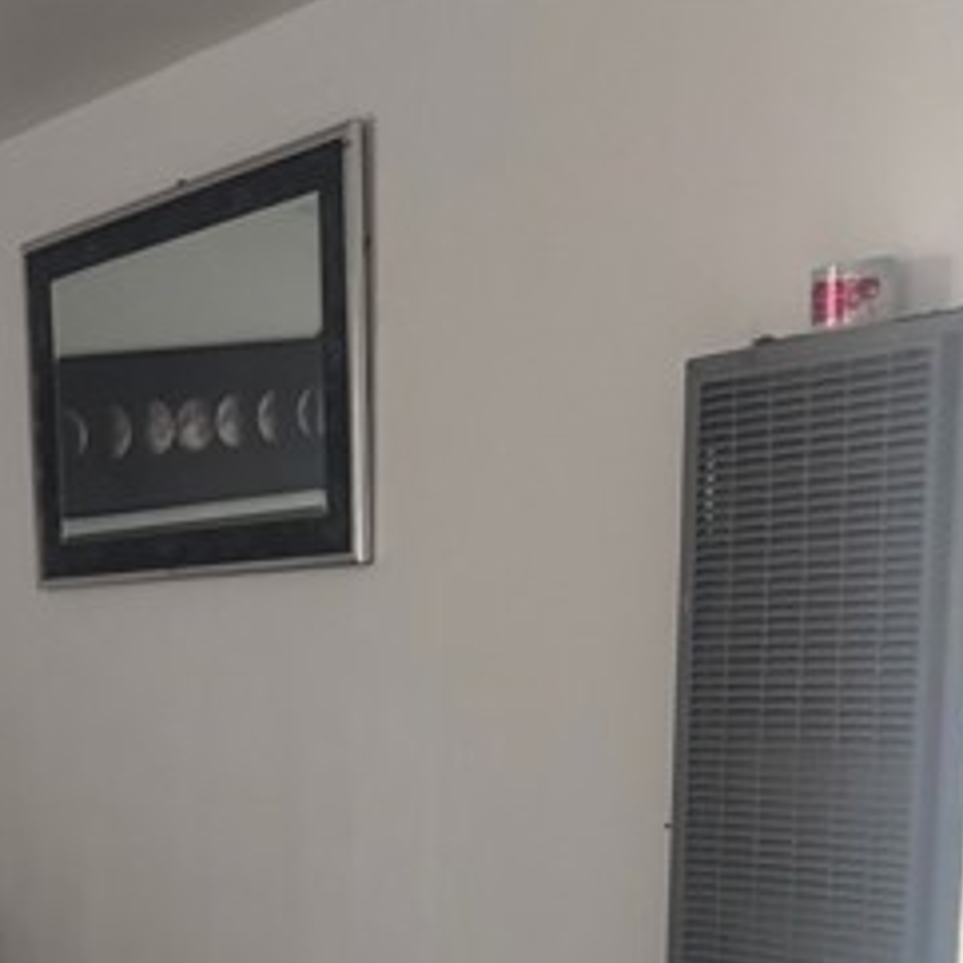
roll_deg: +3.6
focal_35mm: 56
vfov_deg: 28.9
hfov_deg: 26.7
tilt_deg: -12.3
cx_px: -227
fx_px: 1763
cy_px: 931
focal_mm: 6.76
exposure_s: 1/30
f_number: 1.78
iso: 800
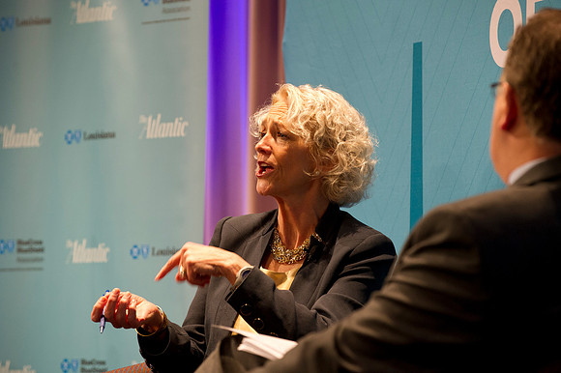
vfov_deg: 8.1
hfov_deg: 12.1
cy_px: 186
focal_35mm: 170
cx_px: 280
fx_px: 2648
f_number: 4
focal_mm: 170
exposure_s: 1/100
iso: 2500
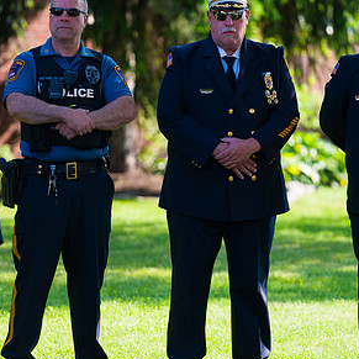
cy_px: 139
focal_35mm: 339
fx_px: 3978
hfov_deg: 5.2
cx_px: 236
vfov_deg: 5.2
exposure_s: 1/640
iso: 200
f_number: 3.2
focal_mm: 200
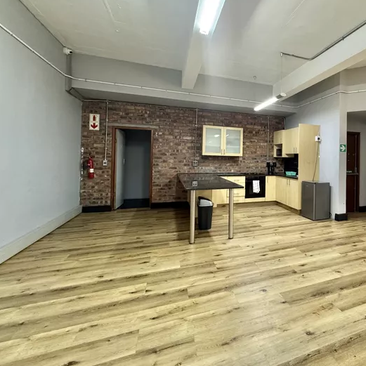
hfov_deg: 72.9
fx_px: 227
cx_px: 269
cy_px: 157
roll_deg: -1.2
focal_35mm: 19
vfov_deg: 77.2
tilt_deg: +1.1
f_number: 2.2
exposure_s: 1/50
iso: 400
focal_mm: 2.22
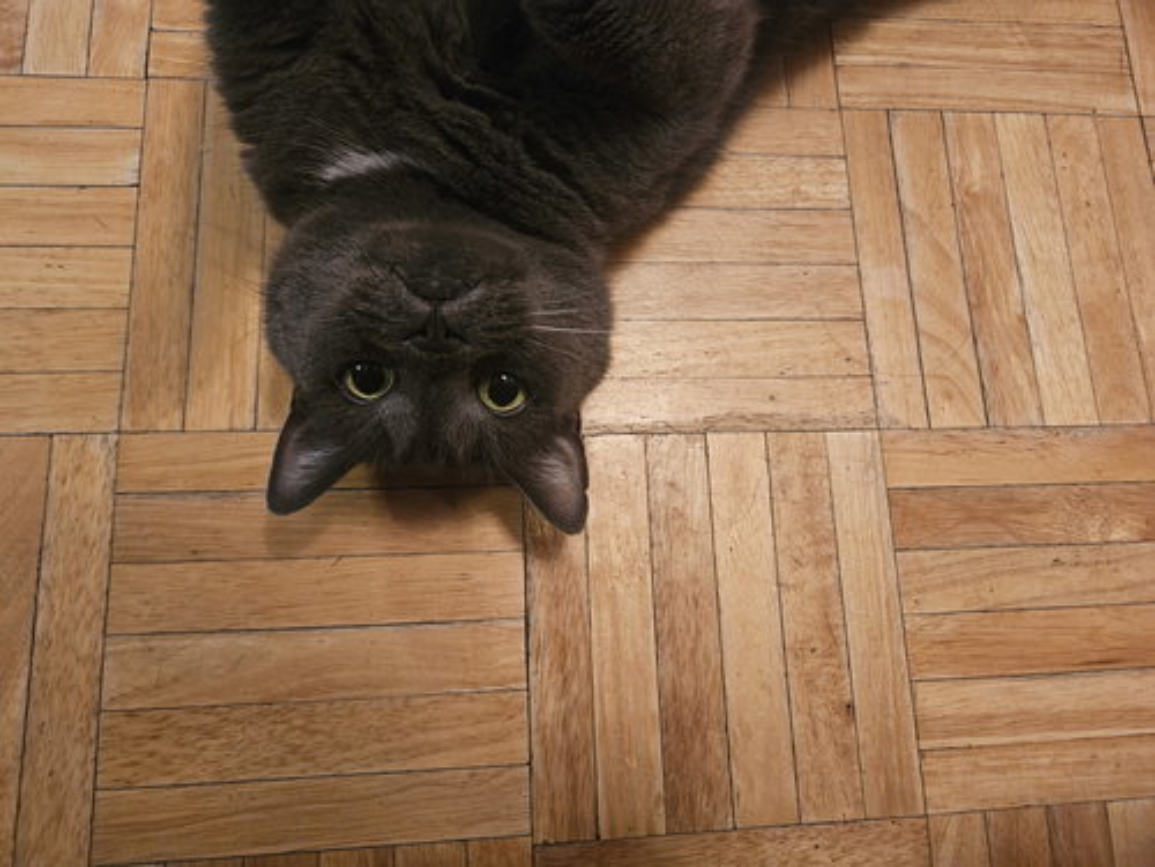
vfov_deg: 58.9
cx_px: 578
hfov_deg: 73.9
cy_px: 434
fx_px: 767
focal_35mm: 23
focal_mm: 5.4
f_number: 1.8
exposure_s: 1/60
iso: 800
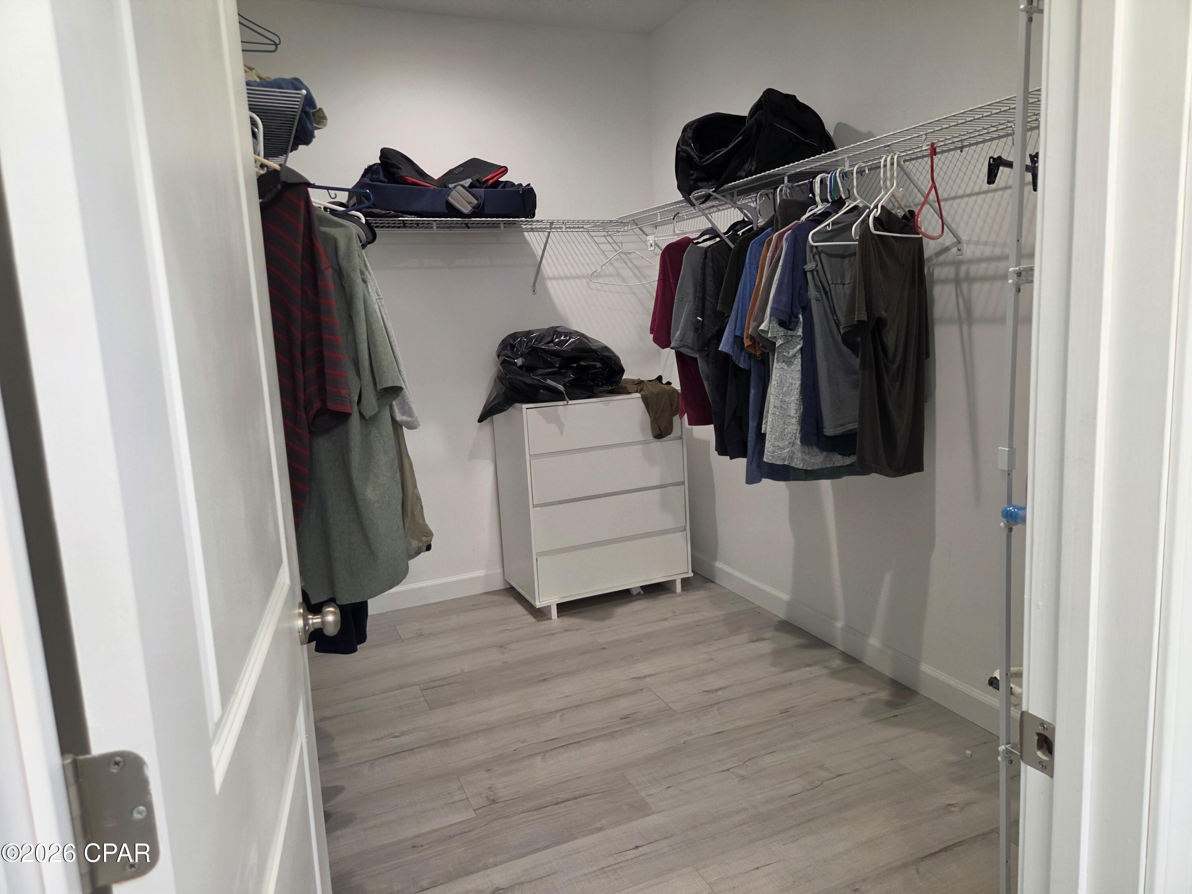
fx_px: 792
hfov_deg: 73.9
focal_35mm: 23
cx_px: 596
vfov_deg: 58.9
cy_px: 447
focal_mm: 5.4
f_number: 1.8
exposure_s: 1/120
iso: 160
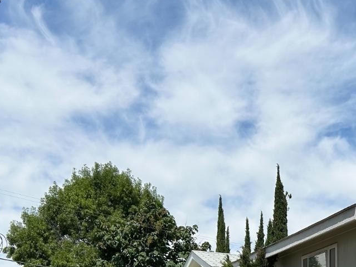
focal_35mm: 61
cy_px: 289
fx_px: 628
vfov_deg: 22.7
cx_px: 359
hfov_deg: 29.5
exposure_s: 1/6211
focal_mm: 5.7
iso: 50
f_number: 1.5
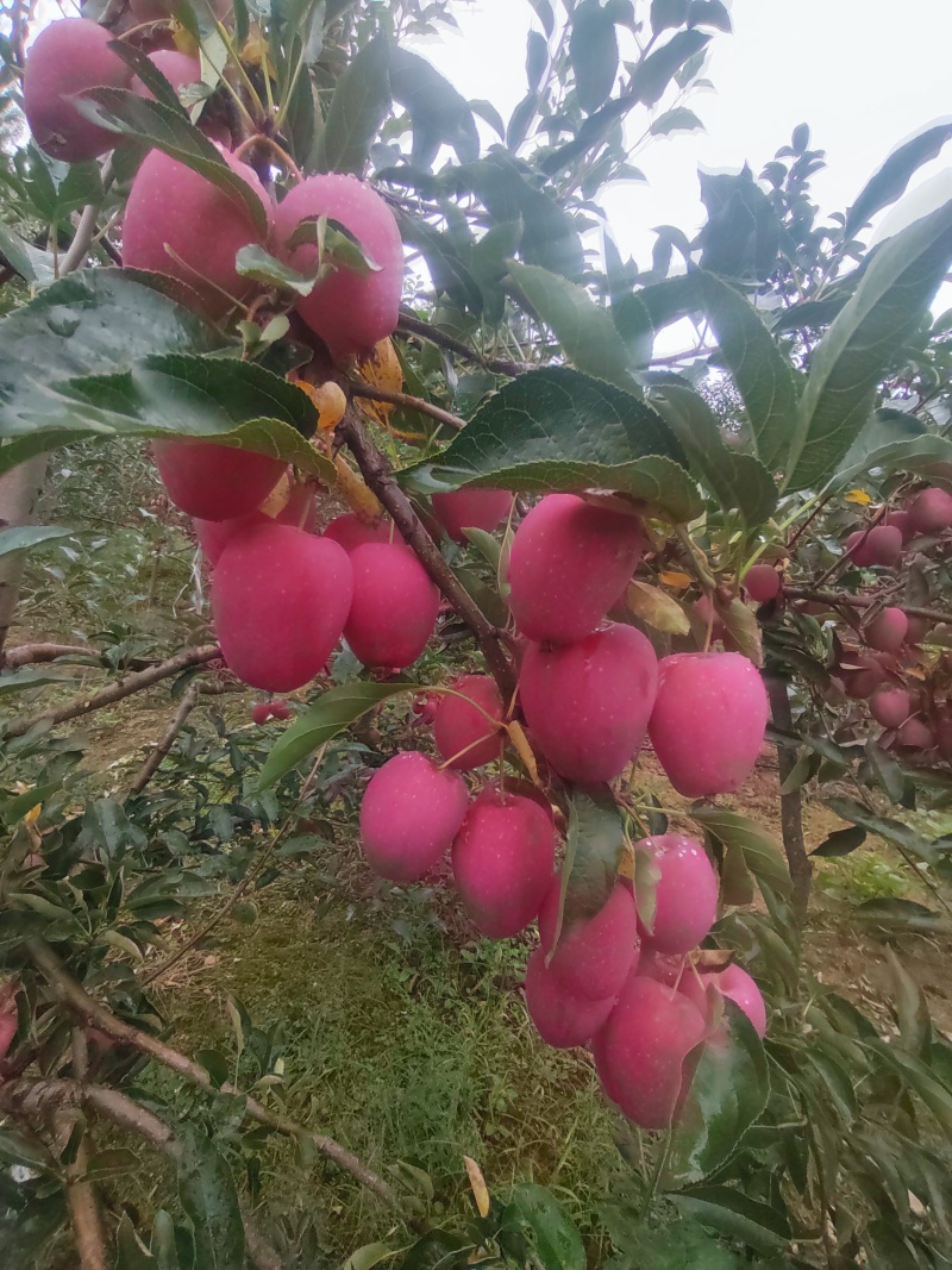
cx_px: 476
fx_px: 587
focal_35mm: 16
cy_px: 635
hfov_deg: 78.1
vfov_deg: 94.5
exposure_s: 1/208
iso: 100
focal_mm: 1.68
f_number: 2.2
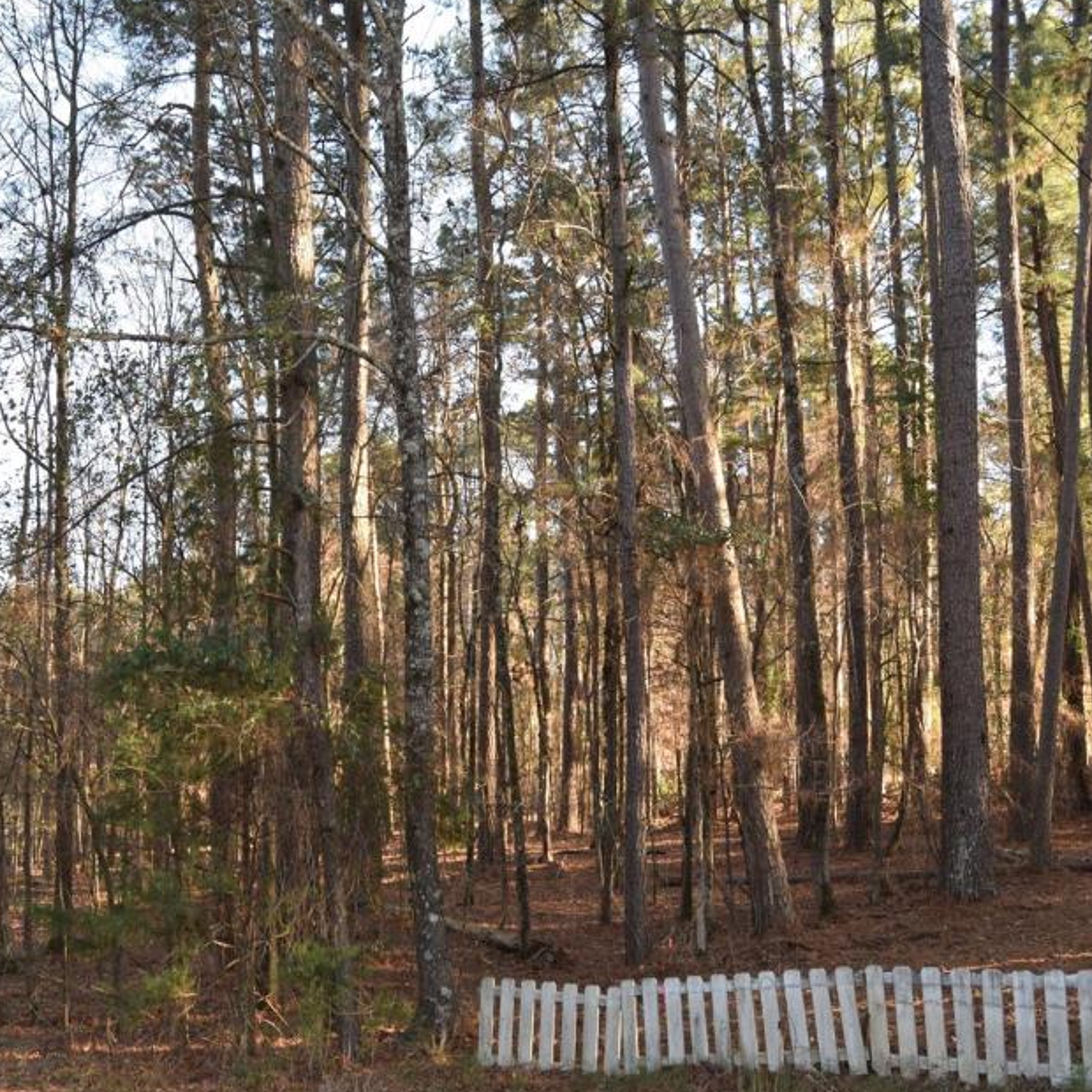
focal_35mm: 40
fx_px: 1428
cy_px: 609
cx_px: 324
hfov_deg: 41.1
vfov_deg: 41.8
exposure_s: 1/125
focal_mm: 18
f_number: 5.6
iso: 400
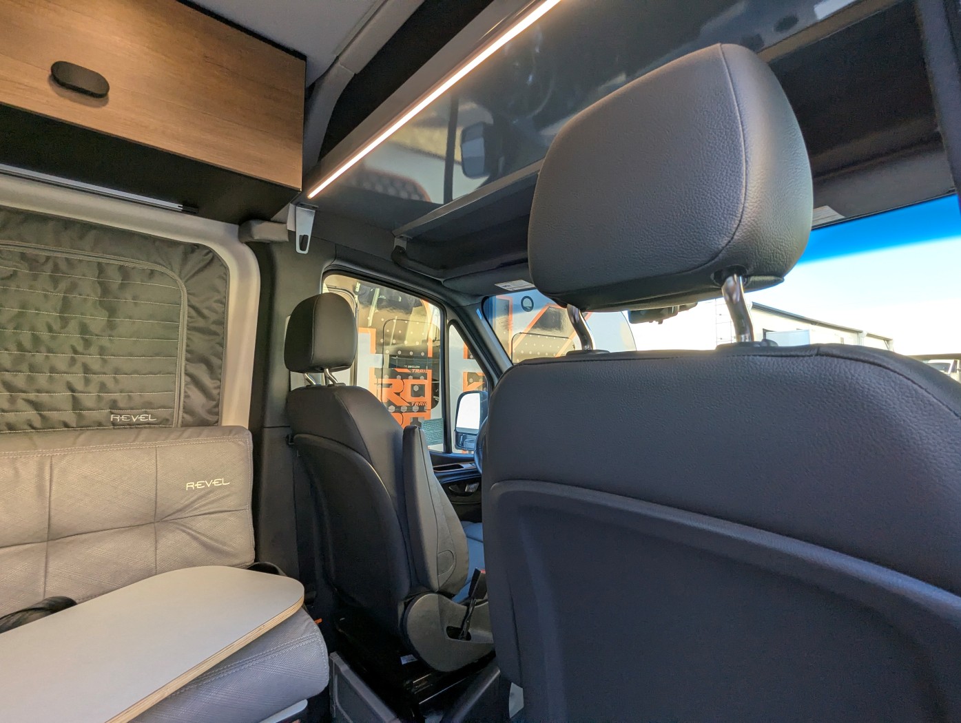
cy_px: 362
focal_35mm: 16
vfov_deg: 78.2
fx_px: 445
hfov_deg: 94.4
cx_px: 480
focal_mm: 2.35
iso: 76
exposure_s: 1/156
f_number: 2.2
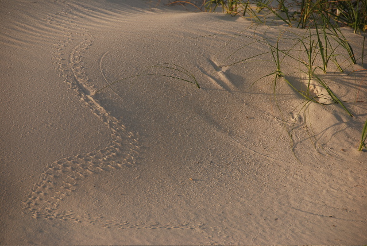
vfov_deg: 6.1
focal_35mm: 225
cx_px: 184
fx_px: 2297
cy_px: 123
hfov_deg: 9.1
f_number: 5.6
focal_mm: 150
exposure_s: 1/500
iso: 100
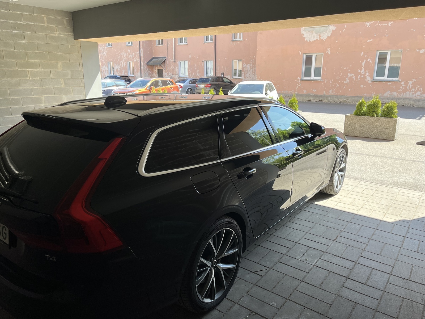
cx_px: 212
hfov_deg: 67.3
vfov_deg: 53.1
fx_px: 319
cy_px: 160
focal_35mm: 26
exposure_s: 1/437
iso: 50
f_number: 1.6
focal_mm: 5.1
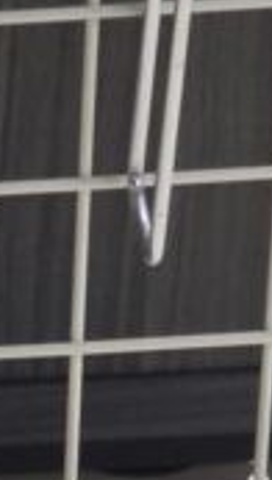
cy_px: 988
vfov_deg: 4.8
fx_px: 5663
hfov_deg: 2.7
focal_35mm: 444
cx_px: -730
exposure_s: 1/120
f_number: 2.4
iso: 250
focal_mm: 7
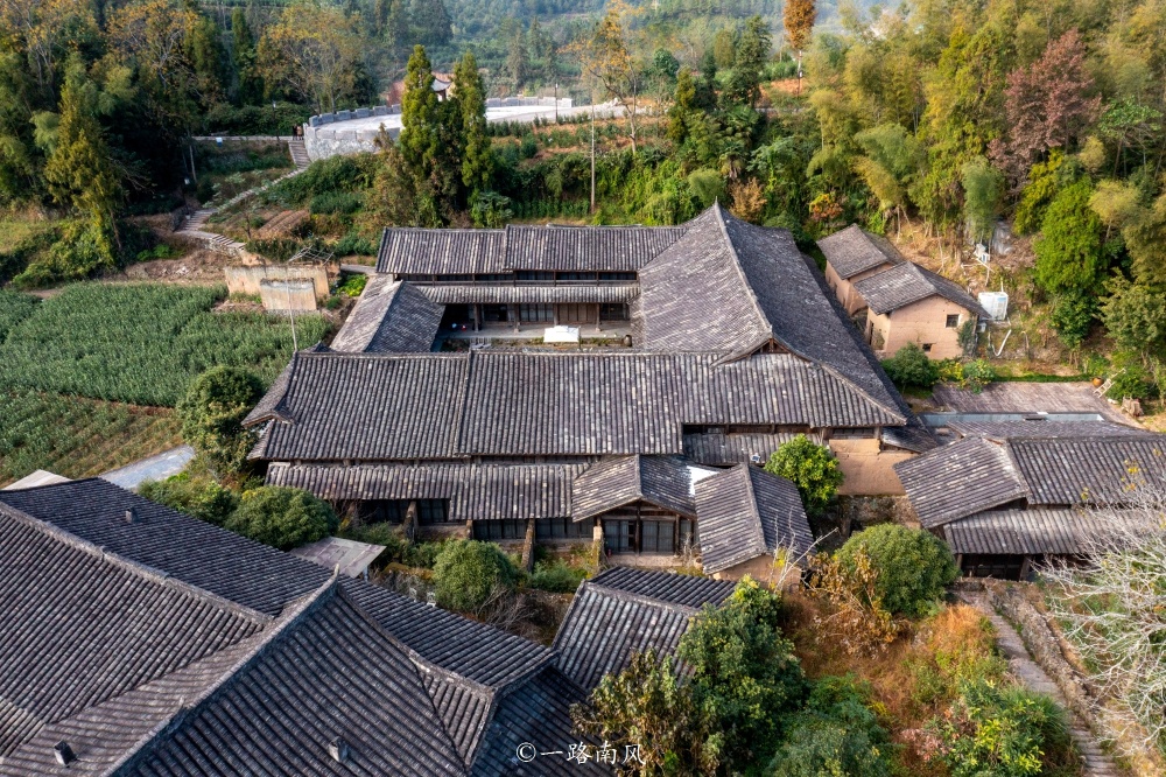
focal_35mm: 28
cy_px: 388
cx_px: 583
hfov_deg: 65.5
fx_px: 907
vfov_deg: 46.4
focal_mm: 10.26
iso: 200
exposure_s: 1/80
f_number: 11
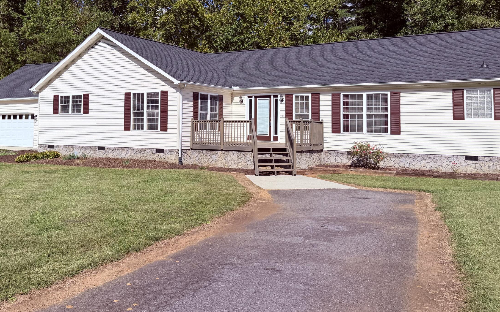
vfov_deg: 35.8
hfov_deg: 55.1
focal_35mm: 35
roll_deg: -0.4
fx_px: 477
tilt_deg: +3.2
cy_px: 95
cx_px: 210
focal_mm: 6.76
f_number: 1.78
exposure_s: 1/4673
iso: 100
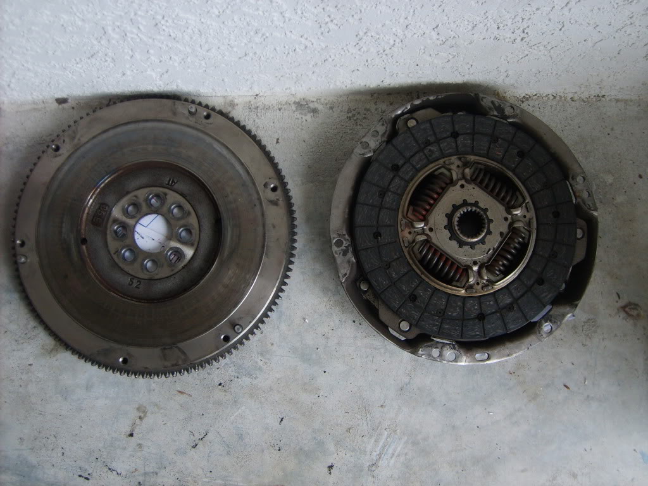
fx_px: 655
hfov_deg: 52.6
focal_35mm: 35
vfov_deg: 40.7
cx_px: 324
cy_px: 243
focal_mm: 5.8
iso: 50
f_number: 2.8
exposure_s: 1/90
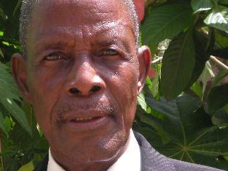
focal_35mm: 161
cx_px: 92
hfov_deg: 12.3
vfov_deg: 9.2
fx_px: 1060
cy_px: 96
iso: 97
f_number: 5.1
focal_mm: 14.3
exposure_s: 1/140
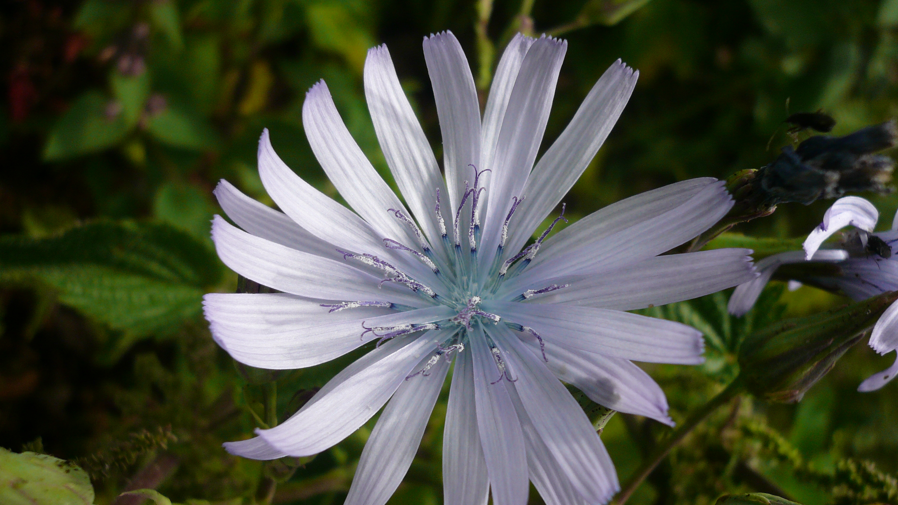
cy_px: 280
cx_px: 450
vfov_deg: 37.7
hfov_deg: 62.6
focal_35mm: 31
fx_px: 738
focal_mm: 4.6
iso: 100
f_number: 2.8
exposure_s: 1/640
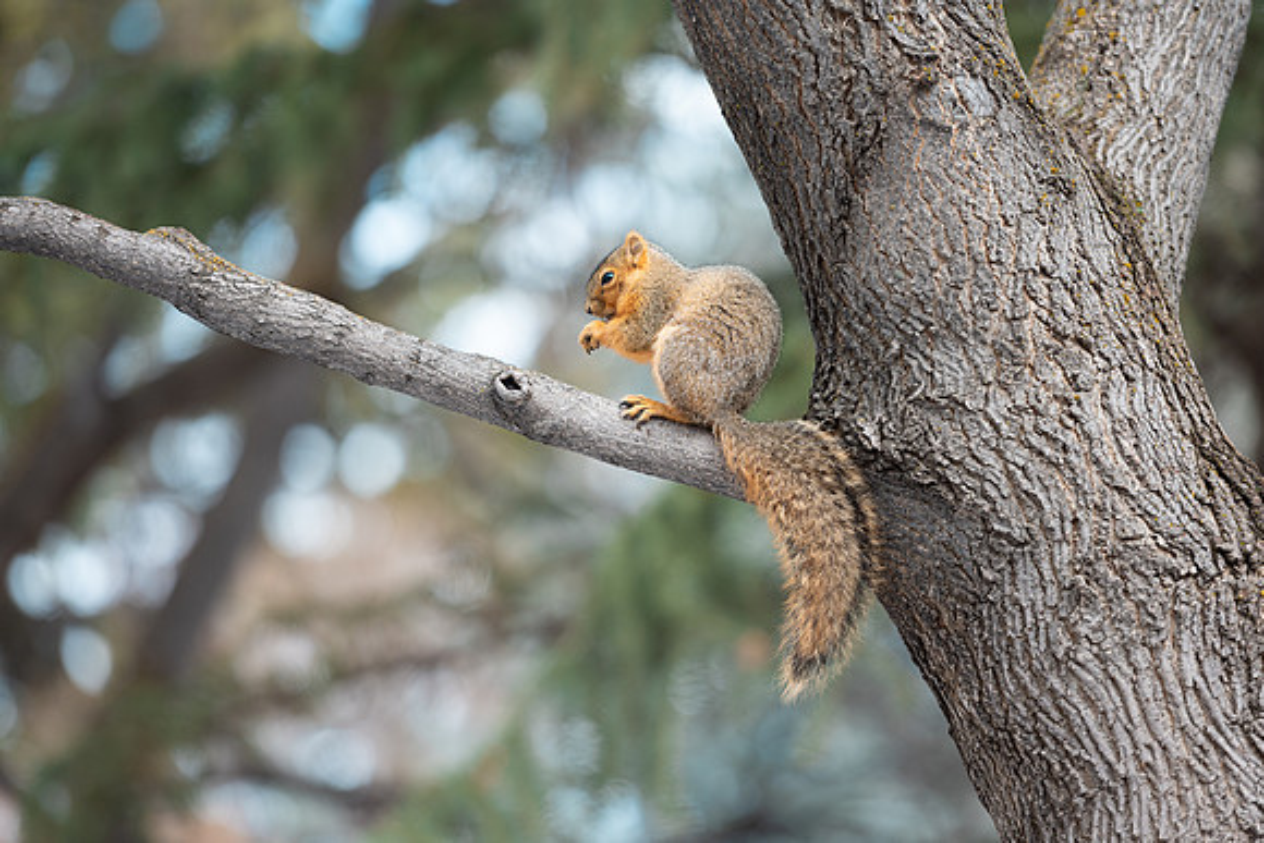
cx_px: 632
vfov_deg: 7.4
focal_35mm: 185
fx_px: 6497
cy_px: 422
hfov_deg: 11.1
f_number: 2.8
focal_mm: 185
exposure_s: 1/640
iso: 250
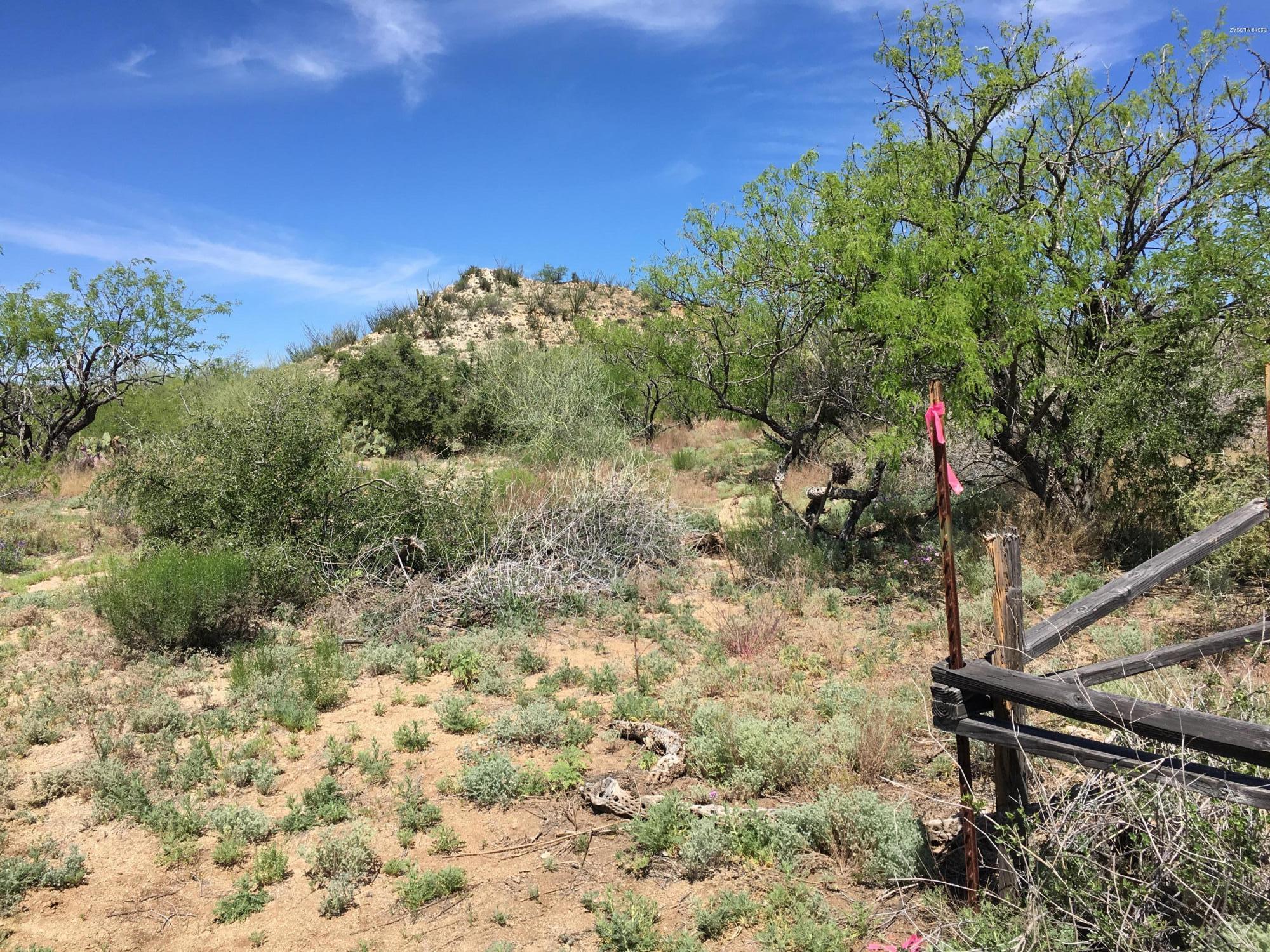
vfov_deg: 48.2
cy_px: 476
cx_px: 635
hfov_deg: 61.7
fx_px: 1064
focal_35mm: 29
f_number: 2.2
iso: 25
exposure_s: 1/1425
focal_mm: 4.15
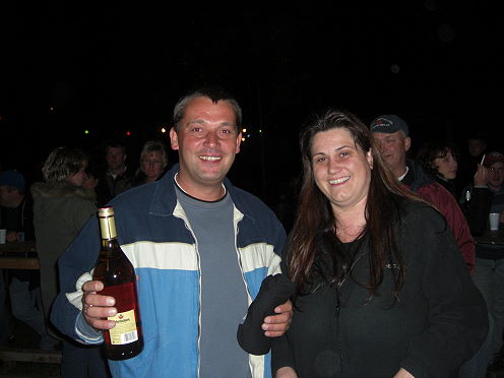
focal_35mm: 38
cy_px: 189
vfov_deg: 37.7
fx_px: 553
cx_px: 252
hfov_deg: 49.0
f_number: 2.8
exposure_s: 1/60
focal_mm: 7.9
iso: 200
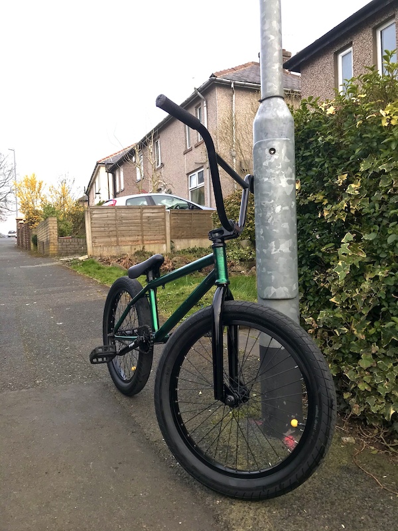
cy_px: 266
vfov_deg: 63.4
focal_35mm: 28
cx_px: 199
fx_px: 429
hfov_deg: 49.7
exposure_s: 1/50
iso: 25
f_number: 1.8
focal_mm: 3.99
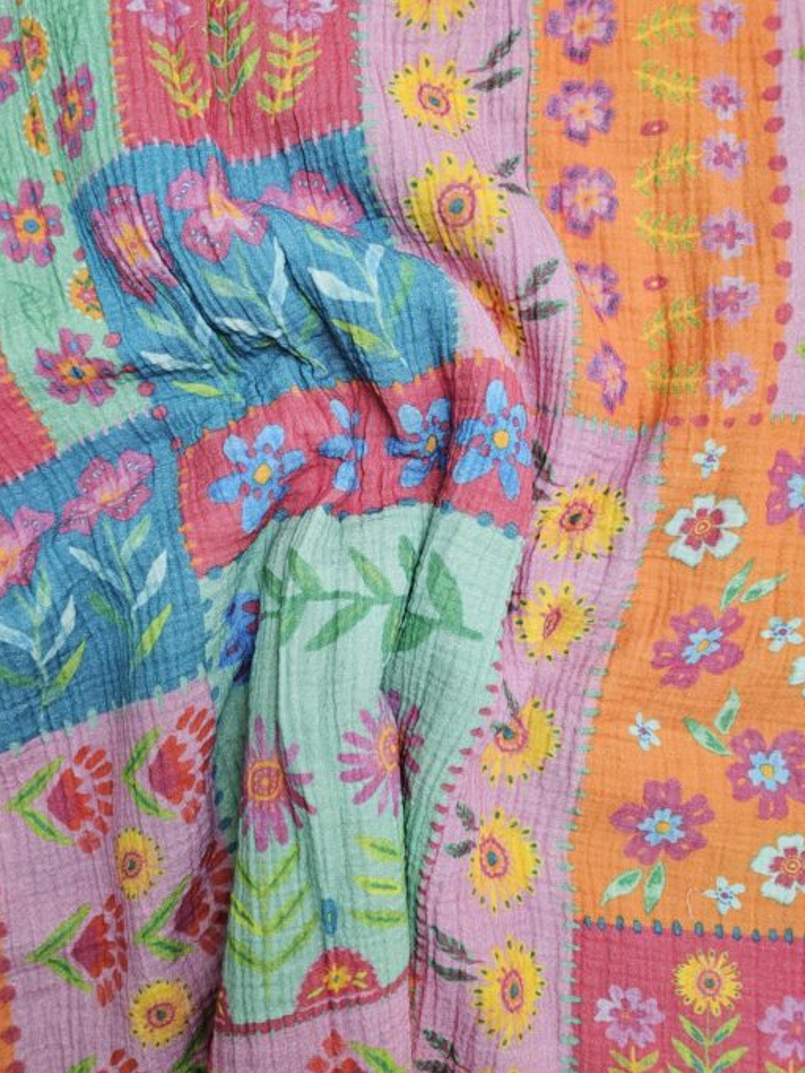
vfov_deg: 65.3
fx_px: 837
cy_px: 523
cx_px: 348
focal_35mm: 27
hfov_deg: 51.2
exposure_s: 1/180
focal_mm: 6.3
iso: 200
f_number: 1.7
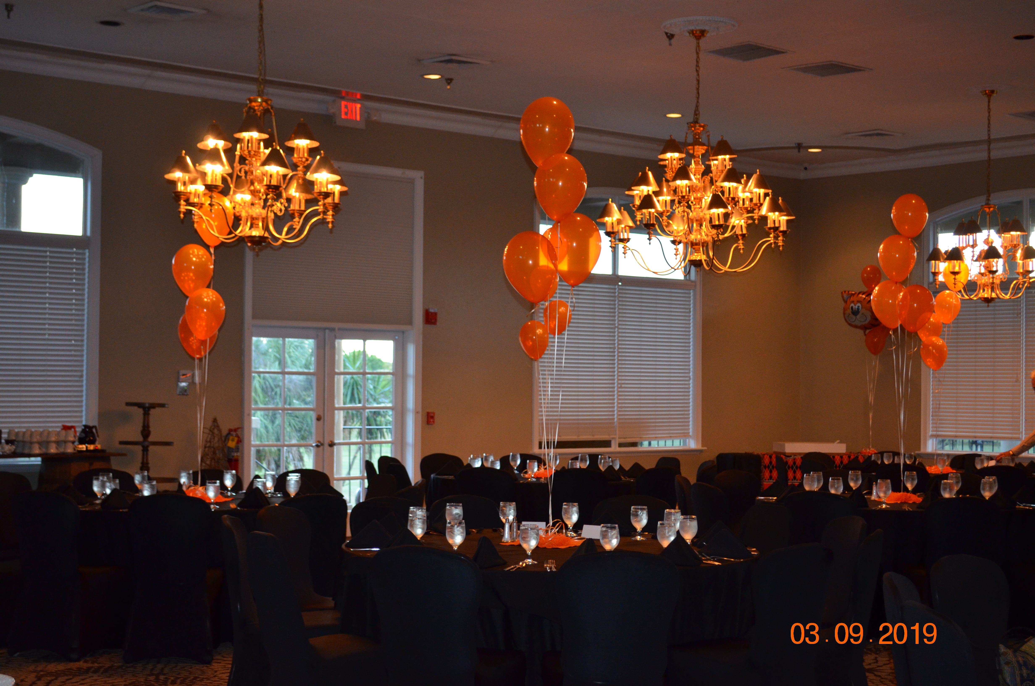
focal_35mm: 54
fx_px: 1549
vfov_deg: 25.0
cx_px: 518
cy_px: 343
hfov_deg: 36.9
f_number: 5
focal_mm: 36
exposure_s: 1/60
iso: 1100
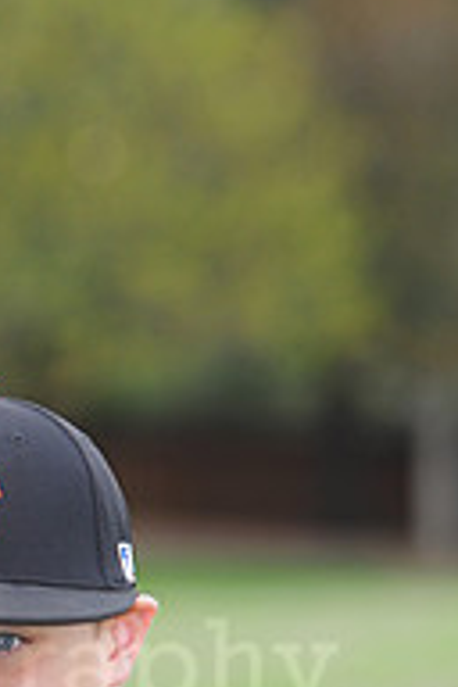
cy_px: 637
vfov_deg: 4.7
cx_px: -129
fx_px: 8358
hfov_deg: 3.1
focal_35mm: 438
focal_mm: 145
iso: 400
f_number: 5
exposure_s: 1/320
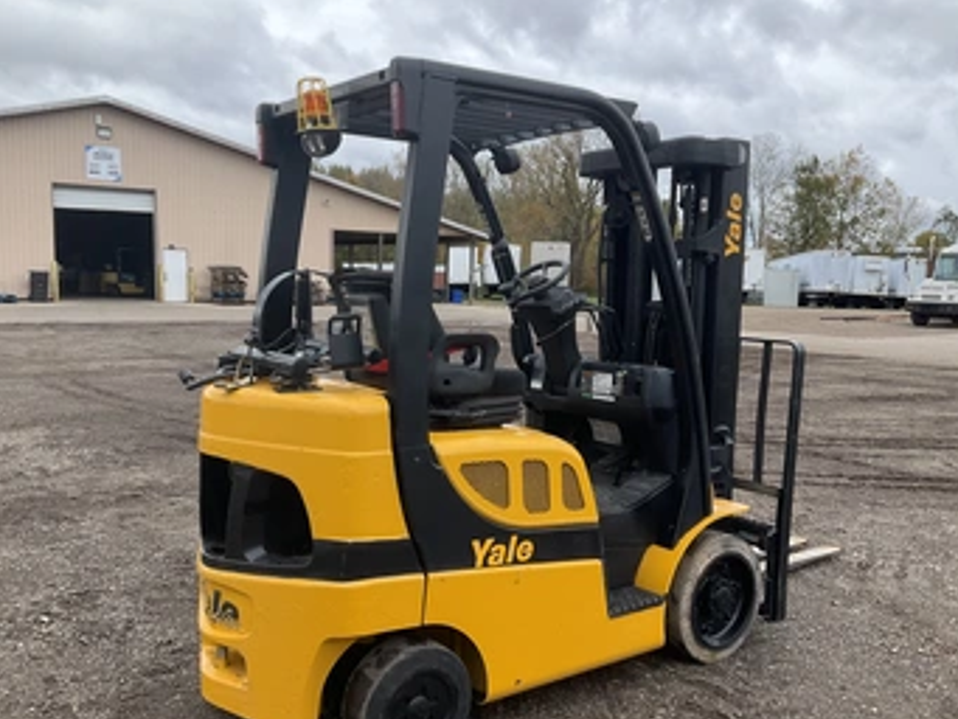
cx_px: 483
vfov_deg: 41.8
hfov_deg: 53.9
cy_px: 393
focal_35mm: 34
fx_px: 941
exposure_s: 1/562
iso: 25
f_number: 1.8
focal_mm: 3
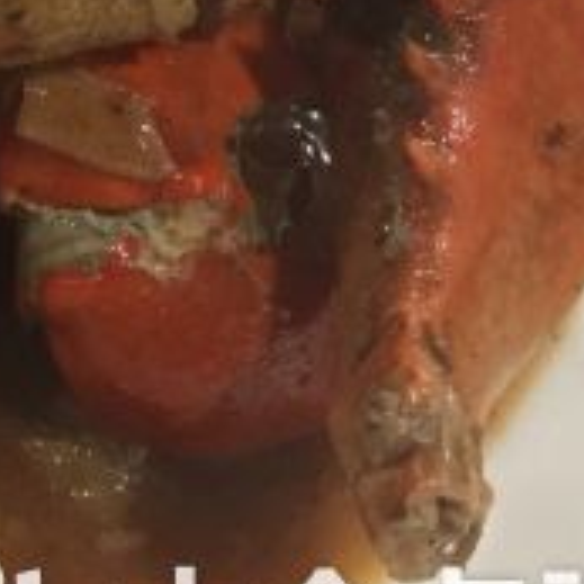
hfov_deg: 14.9
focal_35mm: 104
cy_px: -76
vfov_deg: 16.2
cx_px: -419
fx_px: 1985
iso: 100
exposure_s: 1/17
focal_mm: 4.15
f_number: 2.2
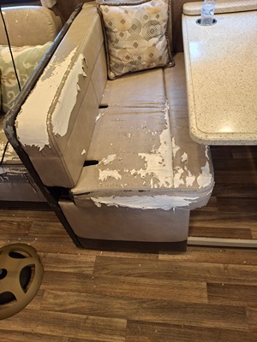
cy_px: 171
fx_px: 247
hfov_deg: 54.9
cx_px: 128
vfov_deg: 69.4
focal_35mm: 25
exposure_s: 1/50
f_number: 1.8
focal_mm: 4.69
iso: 250
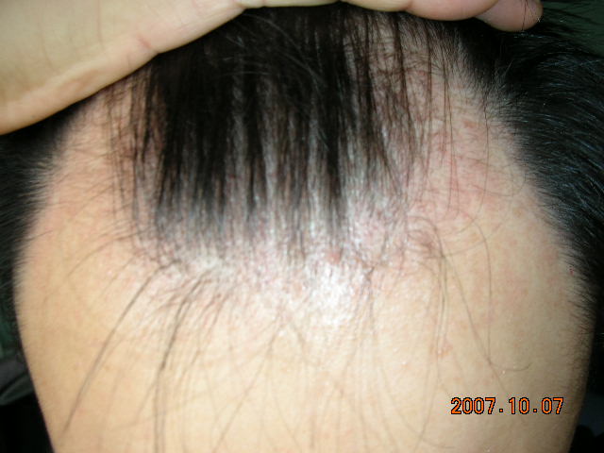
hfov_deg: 52.6
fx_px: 611
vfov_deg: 40.7
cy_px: 226
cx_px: 302
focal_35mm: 35
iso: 50
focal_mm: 5.8
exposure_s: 1/30
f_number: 3
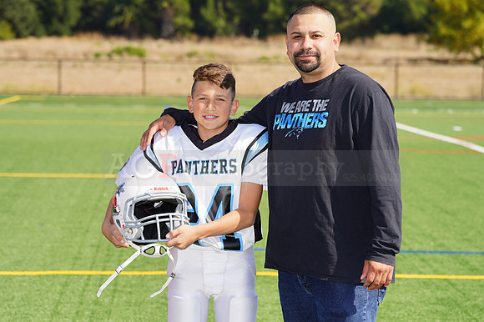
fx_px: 2271
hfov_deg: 12.2
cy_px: 161
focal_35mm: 169
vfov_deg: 8.1
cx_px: 242
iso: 100
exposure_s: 1/250
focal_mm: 169
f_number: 8
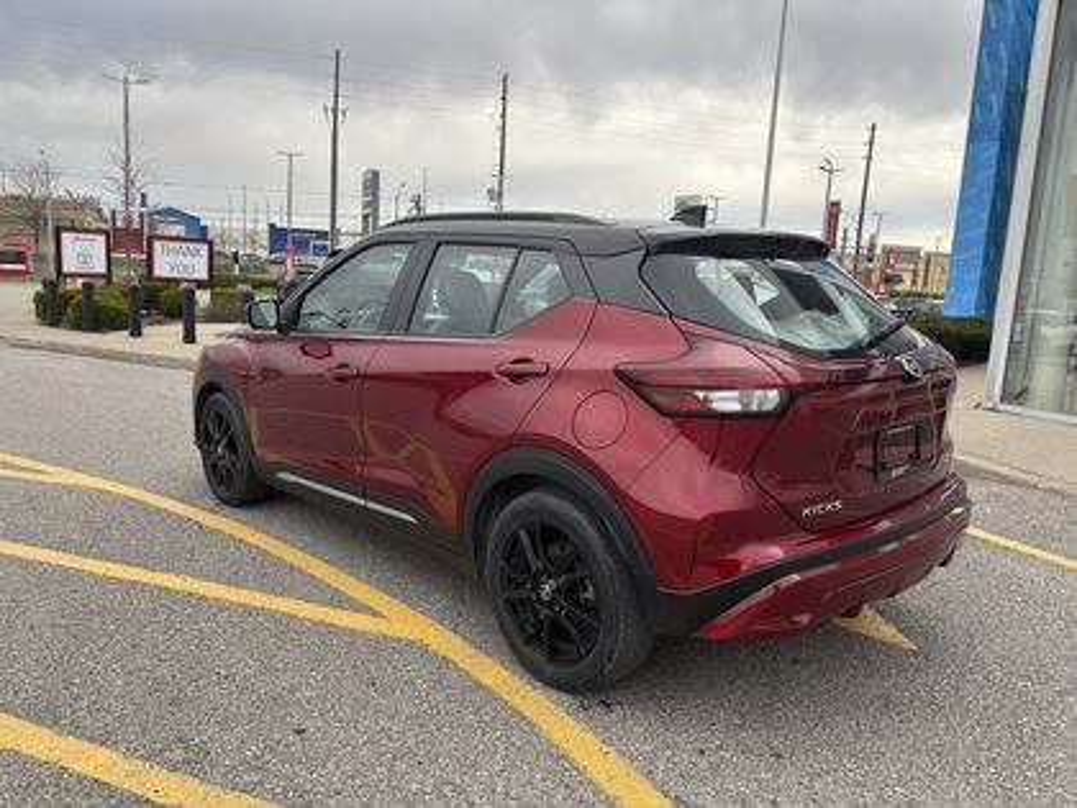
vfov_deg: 53.1
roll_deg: -2.6
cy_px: 404
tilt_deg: -10.2
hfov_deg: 67.3
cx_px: 538
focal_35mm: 26
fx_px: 809
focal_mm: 5.96
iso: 50
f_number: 1.6
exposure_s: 1/442
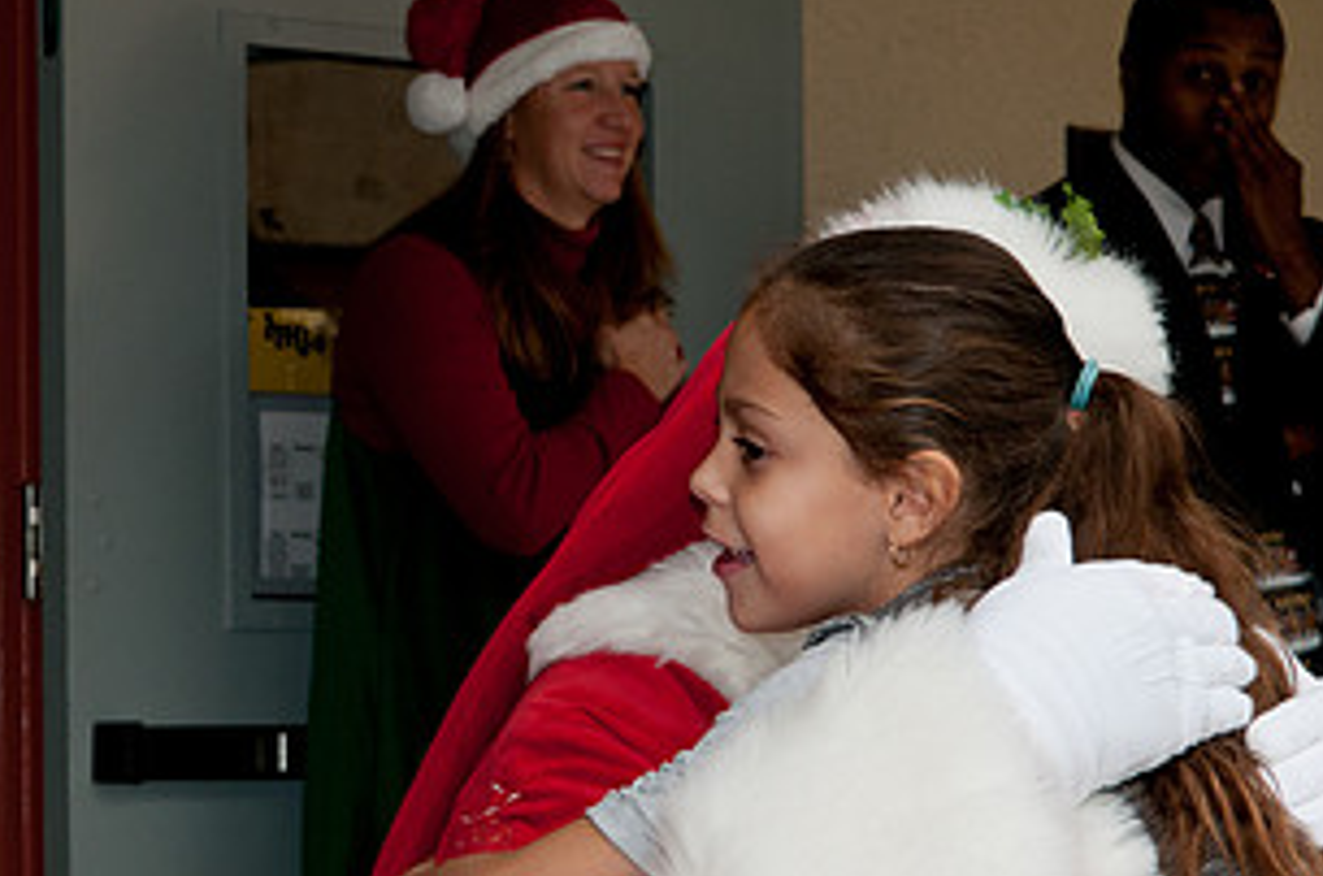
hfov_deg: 14.9
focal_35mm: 137
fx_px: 5024
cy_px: 635
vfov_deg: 10.0
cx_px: 351
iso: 320
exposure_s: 1/200
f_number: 7.1
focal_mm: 48
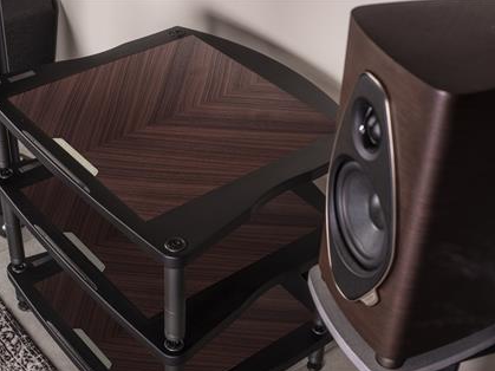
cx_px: 222
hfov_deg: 34.9
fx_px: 786
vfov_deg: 26.5
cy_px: 187
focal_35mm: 55
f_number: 8
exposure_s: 1/125
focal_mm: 50
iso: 50
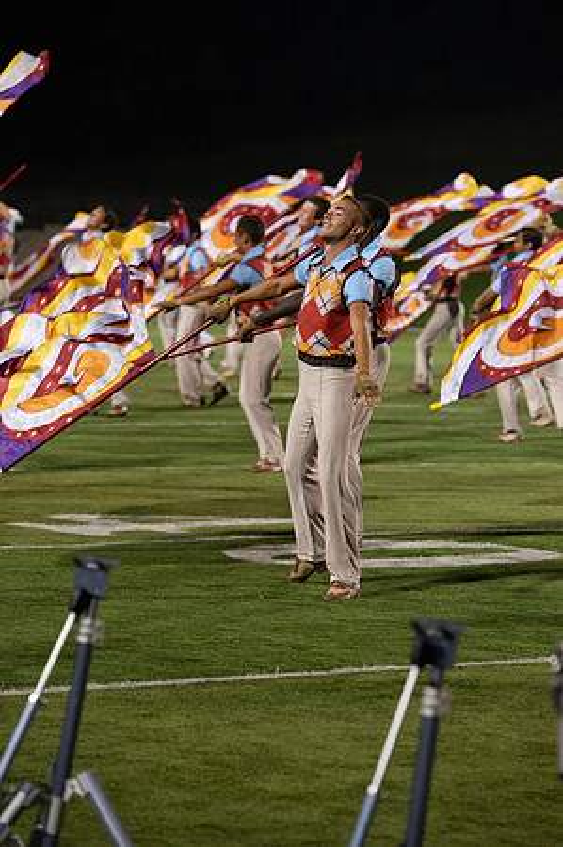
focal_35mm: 160
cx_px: 282
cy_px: 424
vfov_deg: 12.9
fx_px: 3762
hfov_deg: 8.6
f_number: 5
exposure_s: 1/500
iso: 5000
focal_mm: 160
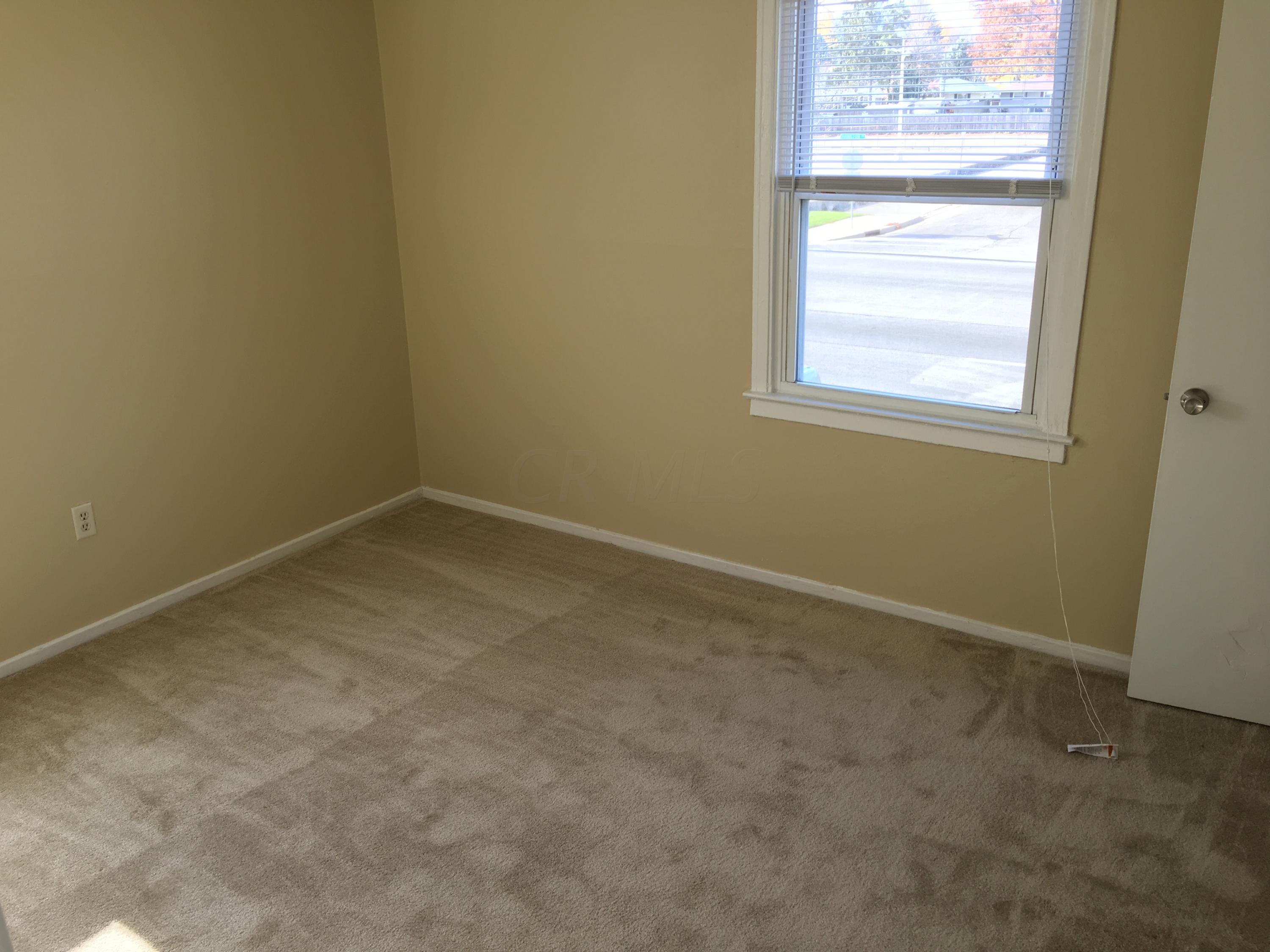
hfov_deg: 61.7
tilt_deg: -19.2
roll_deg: +1.1
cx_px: 635
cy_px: 476
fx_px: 1064
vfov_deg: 48.2
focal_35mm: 29
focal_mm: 4.15
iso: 25
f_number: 2.2
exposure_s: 1/40
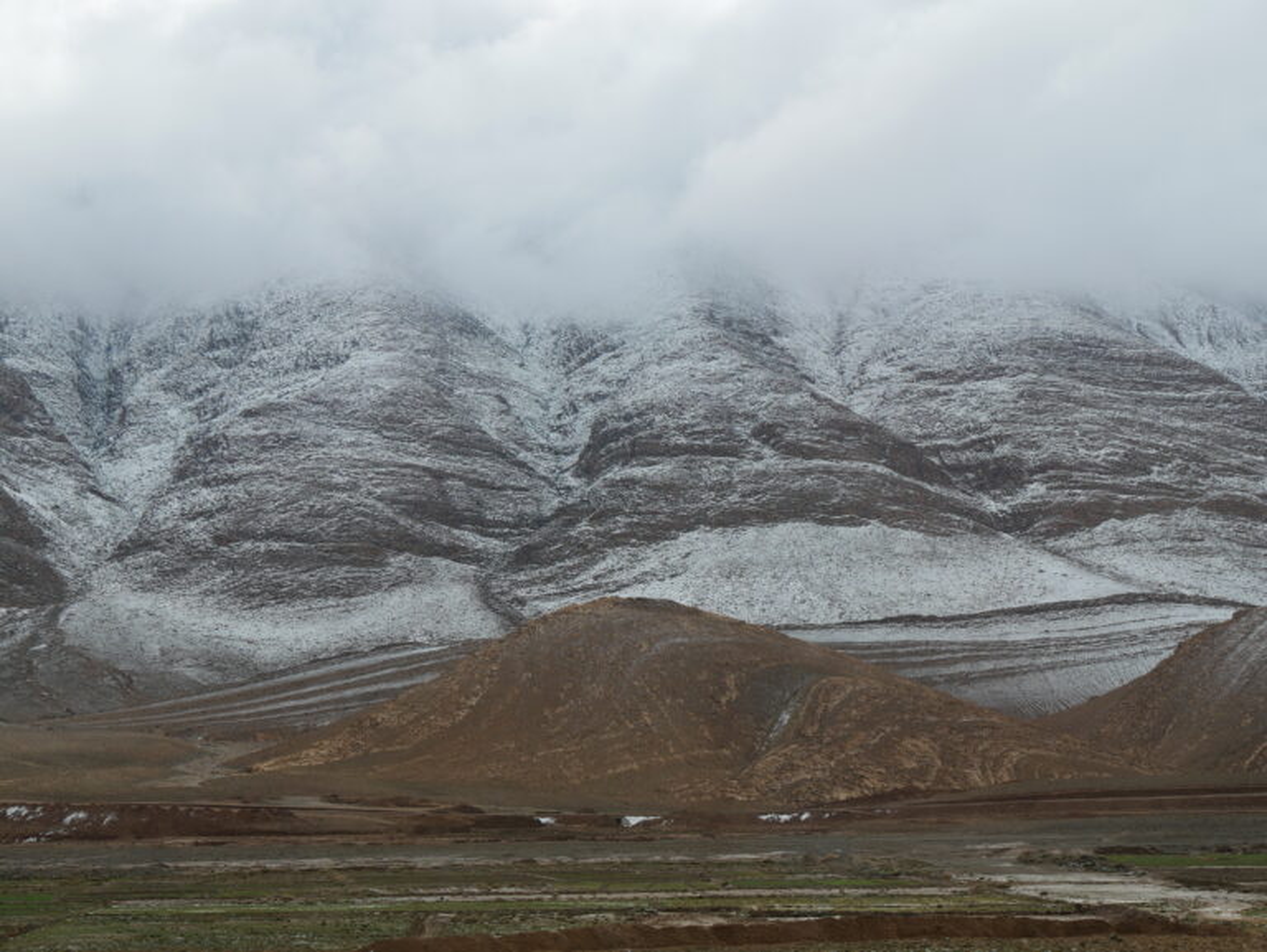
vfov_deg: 19.9
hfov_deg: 26.3
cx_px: 634
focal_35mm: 74
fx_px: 2710
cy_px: 476
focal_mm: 37
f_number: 9
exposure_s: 1/400
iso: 200
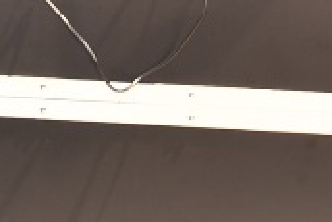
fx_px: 2409
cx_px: -494
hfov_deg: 7.3
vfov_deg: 5.1
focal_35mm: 261
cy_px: -384
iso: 160
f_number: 8
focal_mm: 35
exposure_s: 1/100
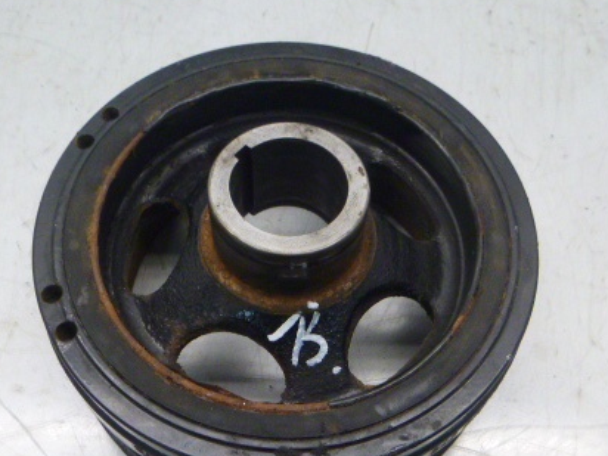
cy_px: 311
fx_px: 790
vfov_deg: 31.9
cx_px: 297
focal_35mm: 45
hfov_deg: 42.1
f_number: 4.1
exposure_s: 1/50
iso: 400
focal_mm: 5.2
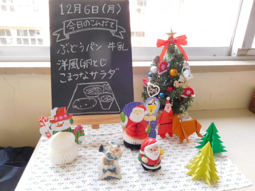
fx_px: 184
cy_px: 96
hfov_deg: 69.4
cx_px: 128
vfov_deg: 54.9
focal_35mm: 25
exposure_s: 1/30
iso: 180
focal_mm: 4.5
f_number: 3.4
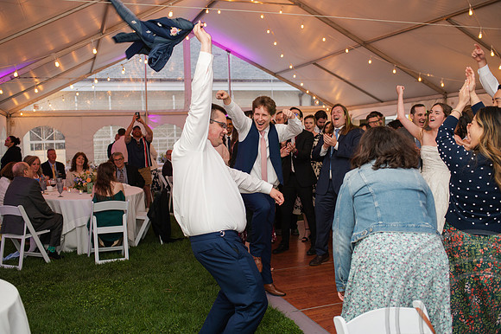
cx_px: 250
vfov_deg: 37.8
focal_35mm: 35
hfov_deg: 54.5
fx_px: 487
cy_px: 167
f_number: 3.2
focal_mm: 35
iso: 800
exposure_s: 1/200
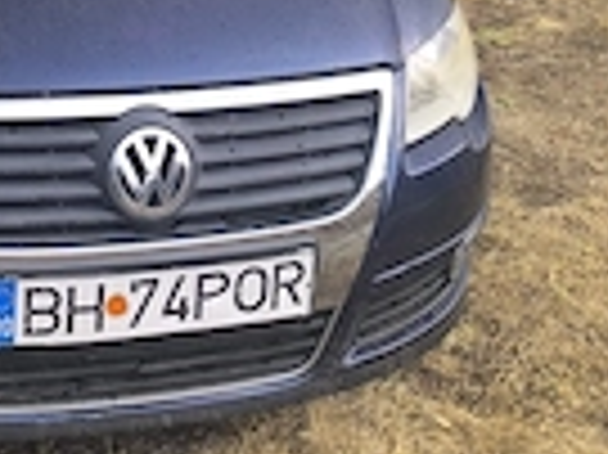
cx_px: 108
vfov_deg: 19.3
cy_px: -189
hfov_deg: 27.9
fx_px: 1193
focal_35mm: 68
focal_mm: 6.14
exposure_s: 1/140
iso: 50
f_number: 1.65
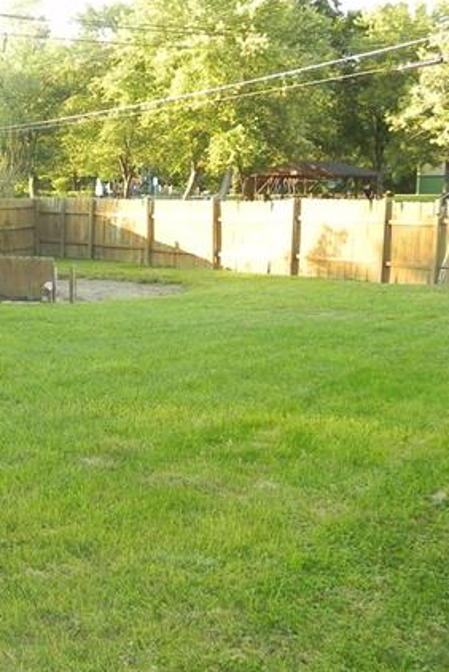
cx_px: -11
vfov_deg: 38.2
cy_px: 320
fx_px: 971
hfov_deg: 24.7
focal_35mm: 52
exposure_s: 1/131
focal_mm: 5.9
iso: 224
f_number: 3.5
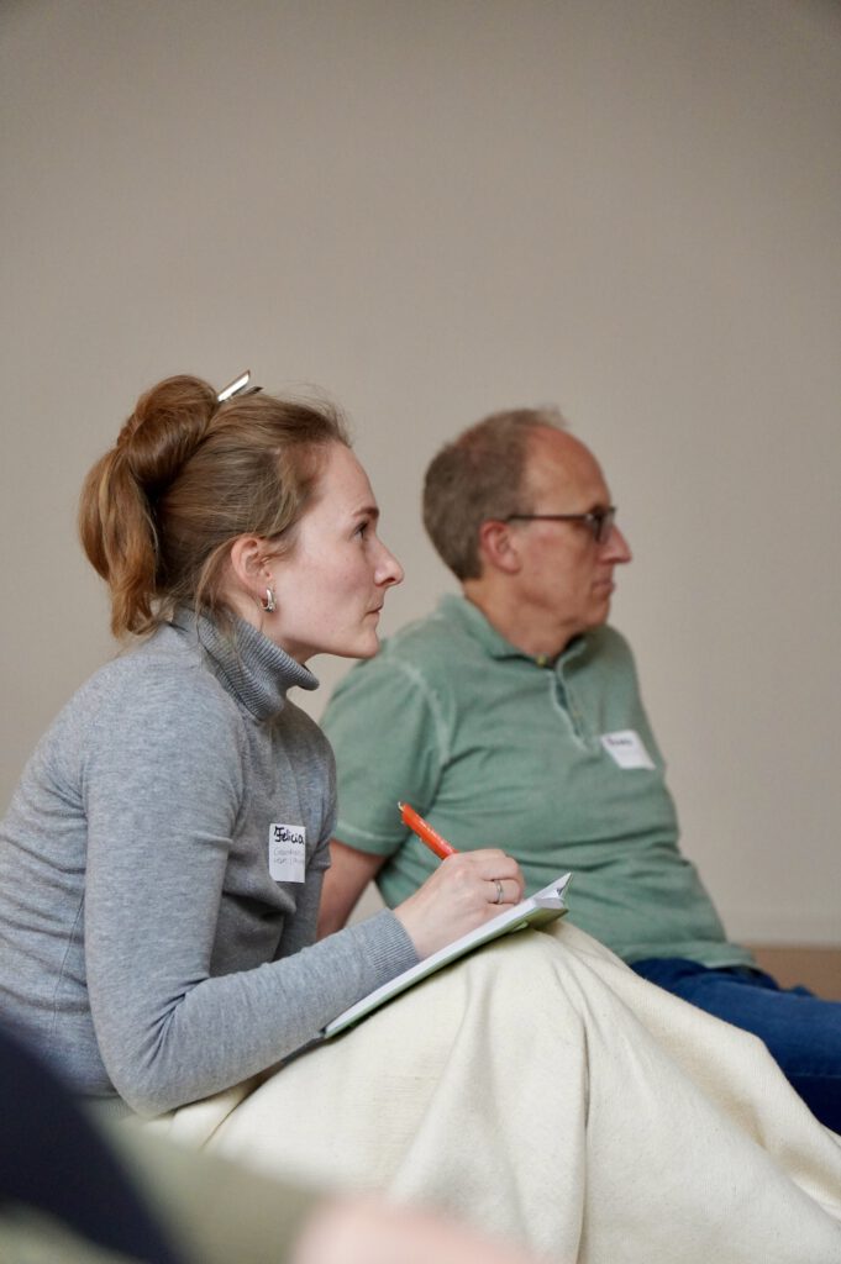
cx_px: 420
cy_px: 632
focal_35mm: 105
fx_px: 3685
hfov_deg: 13.0
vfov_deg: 19.5
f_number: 2.8
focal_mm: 70
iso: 2500
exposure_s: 1/125
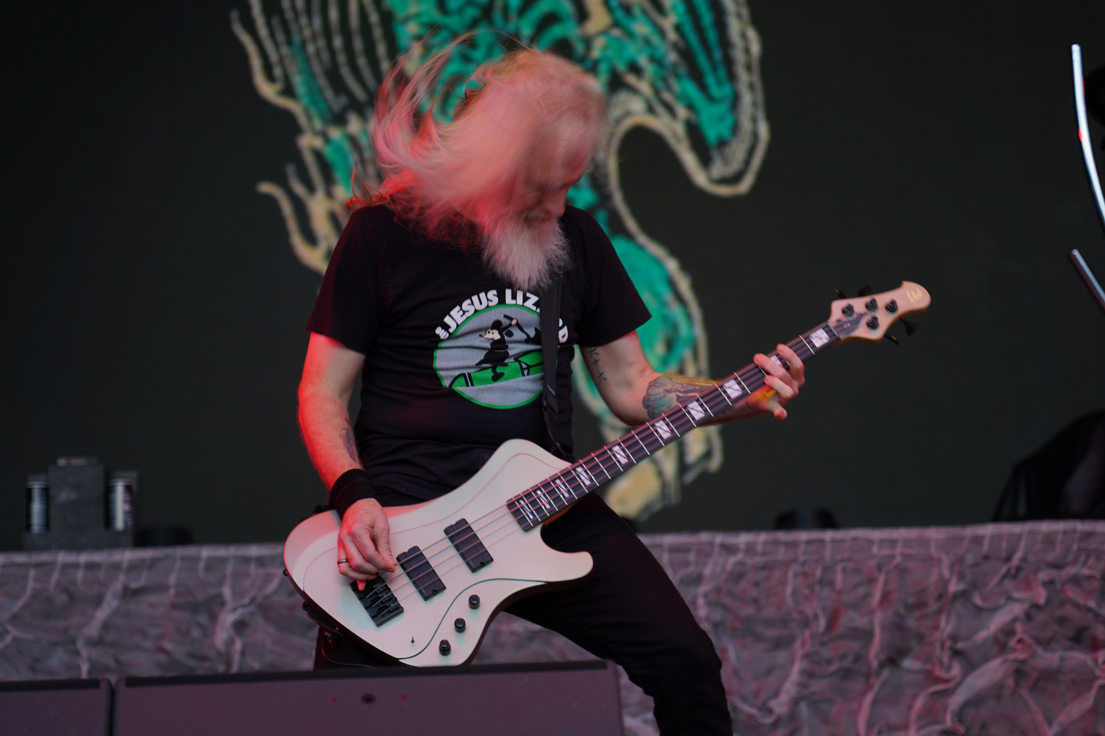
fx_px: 3223
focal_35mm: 105
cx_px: 552
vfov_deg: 13.0
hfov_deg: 19.5
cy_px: 368
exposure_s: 1/125
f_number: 4
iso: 100
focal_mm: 105
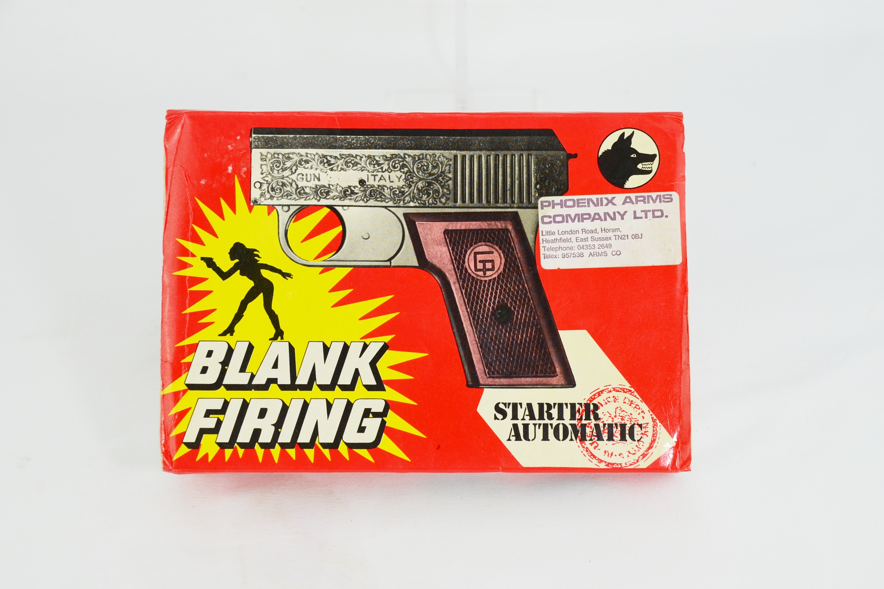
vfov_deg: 23.4
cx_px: 440
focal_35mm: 58
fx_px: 1424
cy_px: 297
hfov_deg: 34.5
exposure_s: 1/160
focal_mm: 38
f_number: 6.3
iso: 200
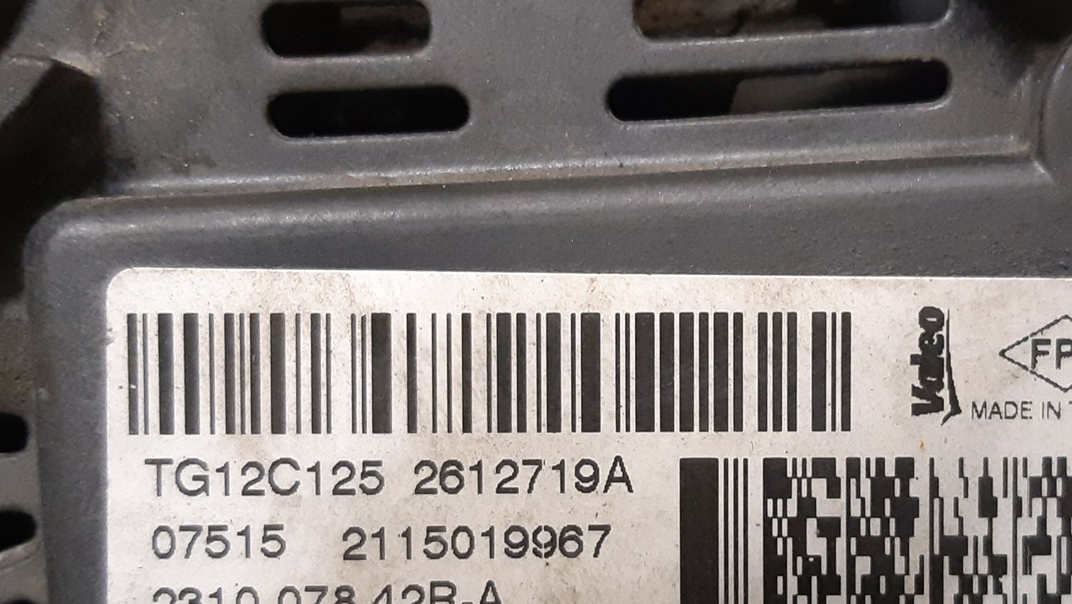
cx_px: 703
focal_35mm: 39
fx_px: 1109
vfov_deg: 30.2
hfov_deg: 50.8
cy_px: 405
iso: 320
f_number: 1.7
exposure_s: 1/50
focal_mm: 3.93
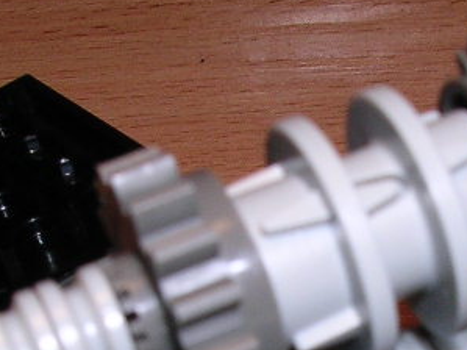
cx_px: 389
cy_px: 442
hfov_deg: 15.1
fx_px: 1753
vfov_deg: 11.1
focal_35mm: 130
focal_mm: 5.8
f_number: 5.6
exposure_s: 1/60.1
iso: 100
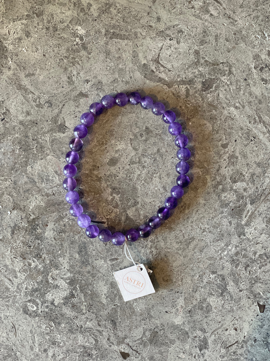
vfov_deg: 30.3
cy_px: 180
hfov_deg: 22.9
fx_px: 666
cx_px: 135
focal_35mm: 64
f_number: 2.2
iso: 250
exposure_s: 1/100
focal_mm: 7.5
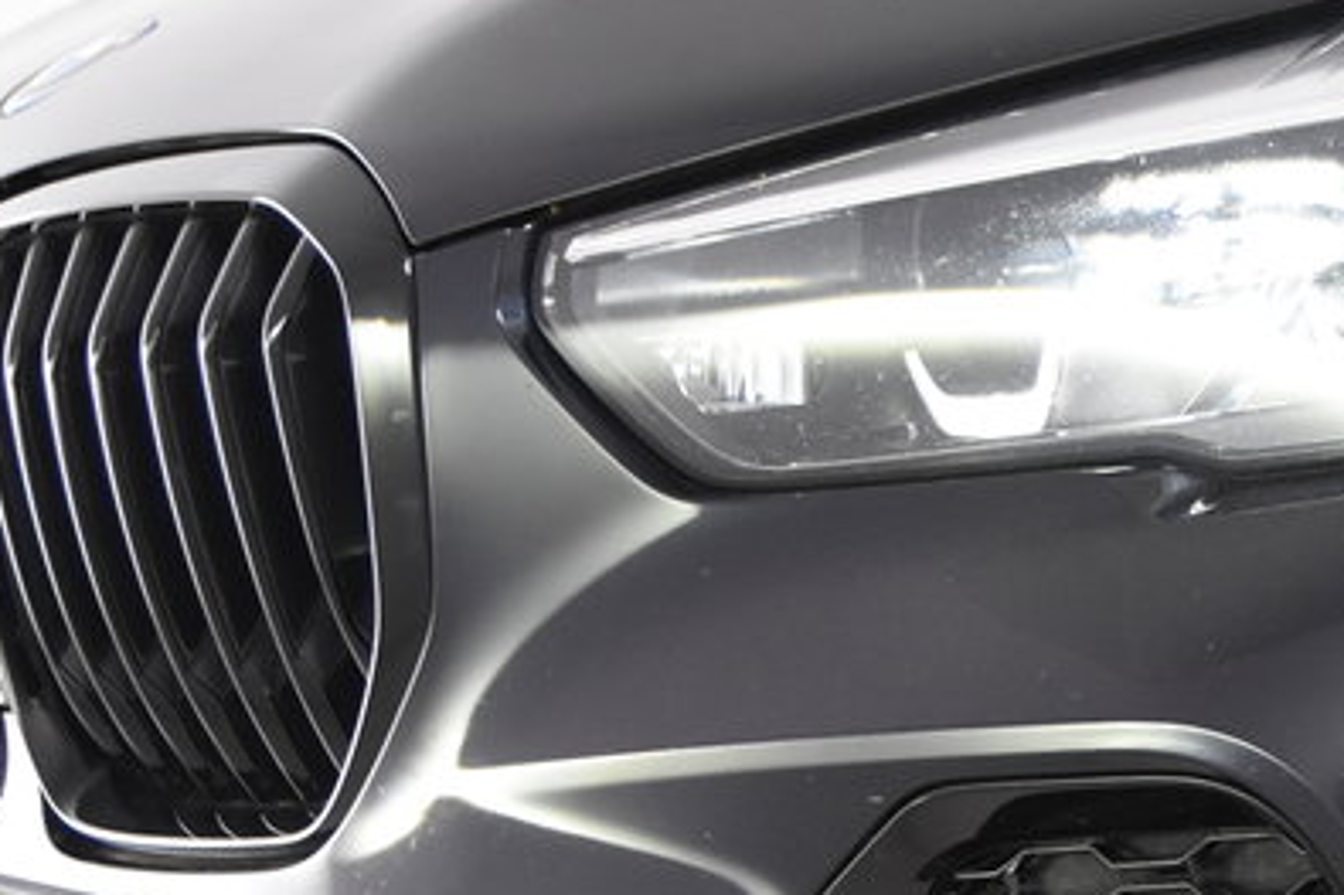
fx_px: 5075
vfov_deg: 9.9
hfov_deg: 14.2
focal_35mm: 136
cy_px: 1026
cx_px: 1967
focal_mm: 28
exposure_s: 1/80
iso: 1600
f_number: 4.5
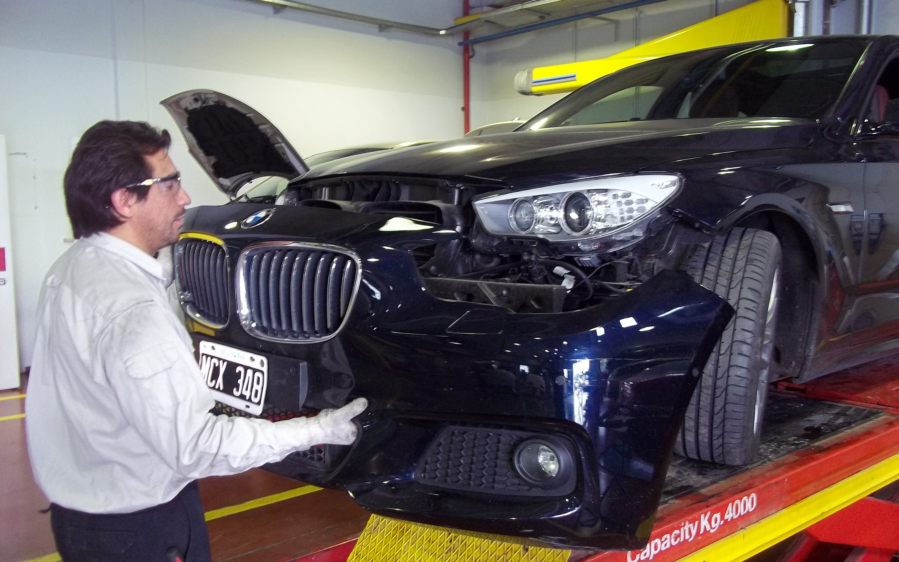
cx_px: 449
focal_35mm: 34
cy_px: 302
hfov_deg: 56.7
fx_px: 833
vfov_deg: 37.3
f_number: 2.9
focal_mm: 5.7
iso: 160
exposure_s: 1/10
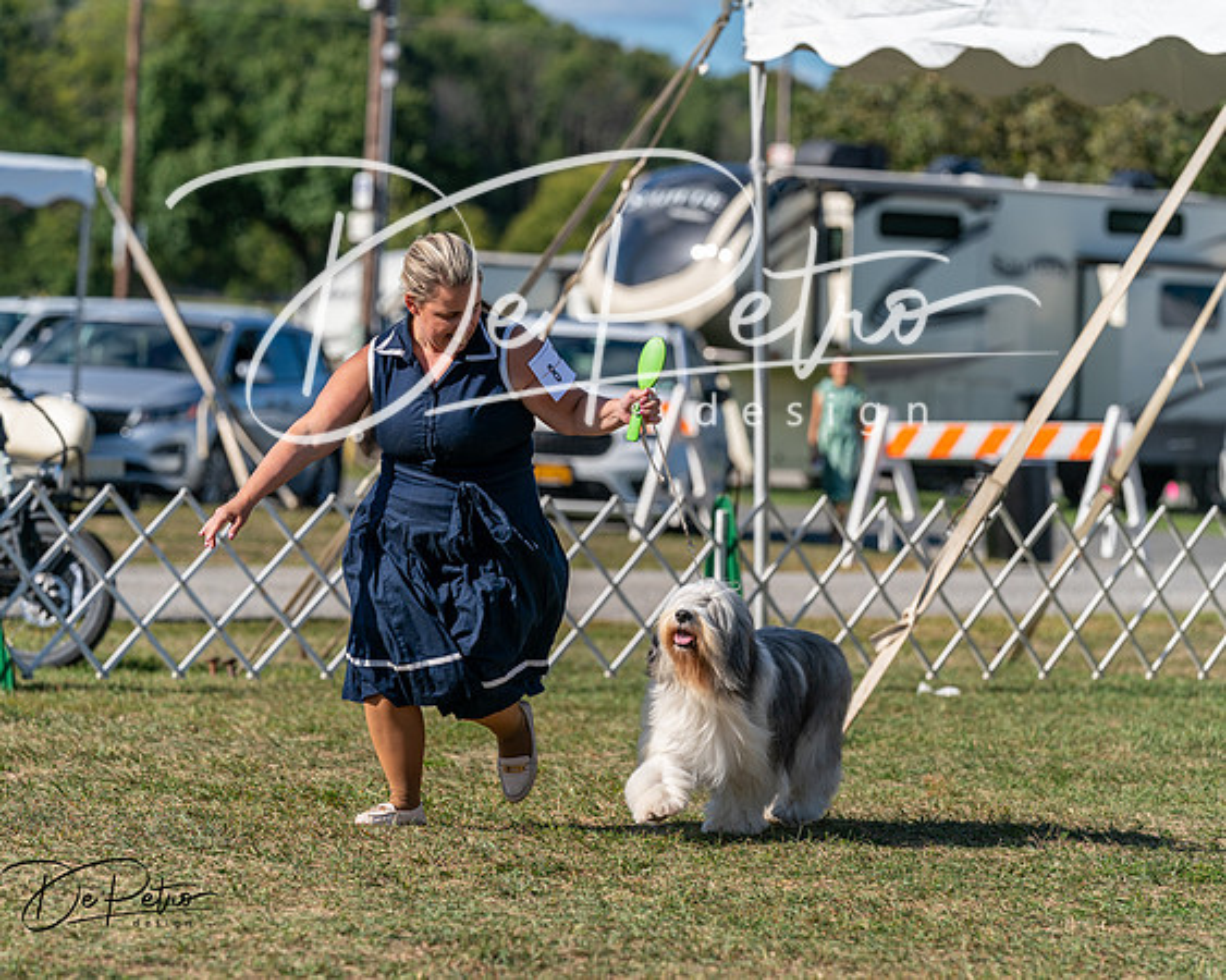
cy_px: 490
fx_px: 6291
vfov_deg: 8.9
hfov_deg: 11.1
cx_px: 613
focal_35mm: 173
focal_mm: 154
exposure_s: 1/1250
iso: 100
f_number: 4.5
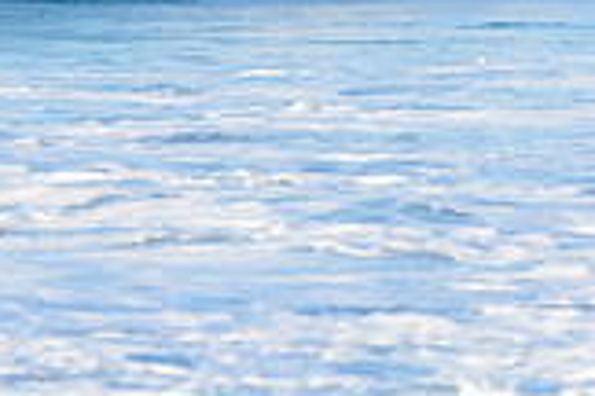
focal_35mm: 1794
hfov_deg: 1.1
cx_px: -242
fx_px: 29649
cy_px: -178
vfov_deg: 0.8
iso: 450
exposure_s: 1/2000
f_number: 5.6
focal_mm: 500
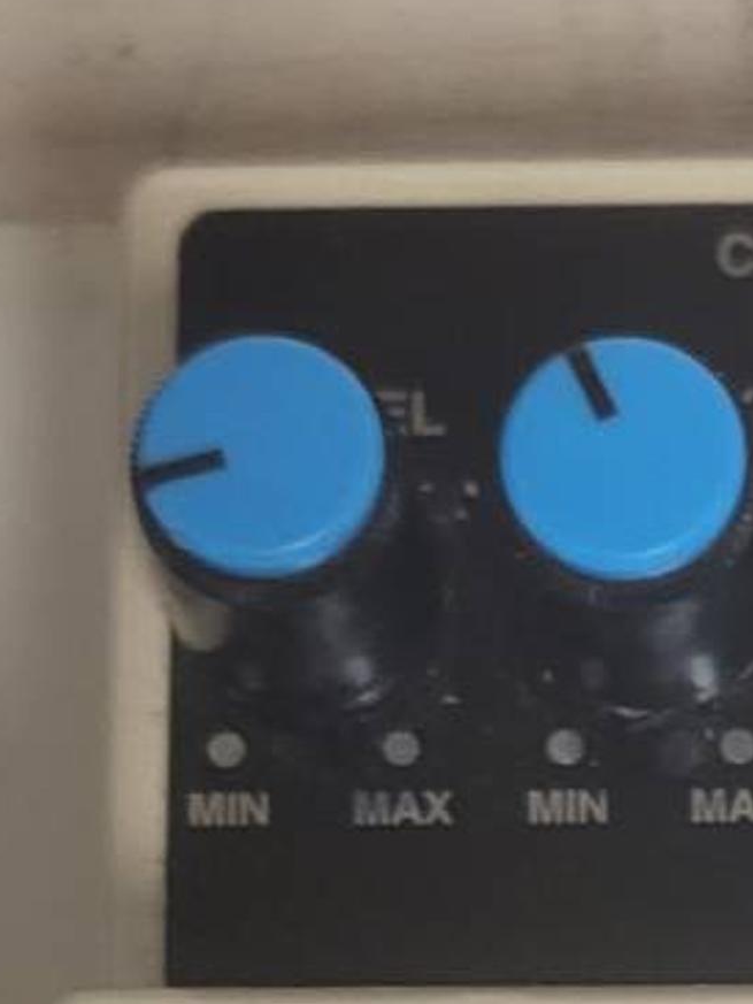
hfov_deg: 18.0
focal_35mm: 78
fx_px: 2262
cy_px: 1252
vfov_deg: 22.7
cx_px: 893
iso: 200
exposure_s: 1/60.2
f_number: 1.8
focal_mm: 4.25
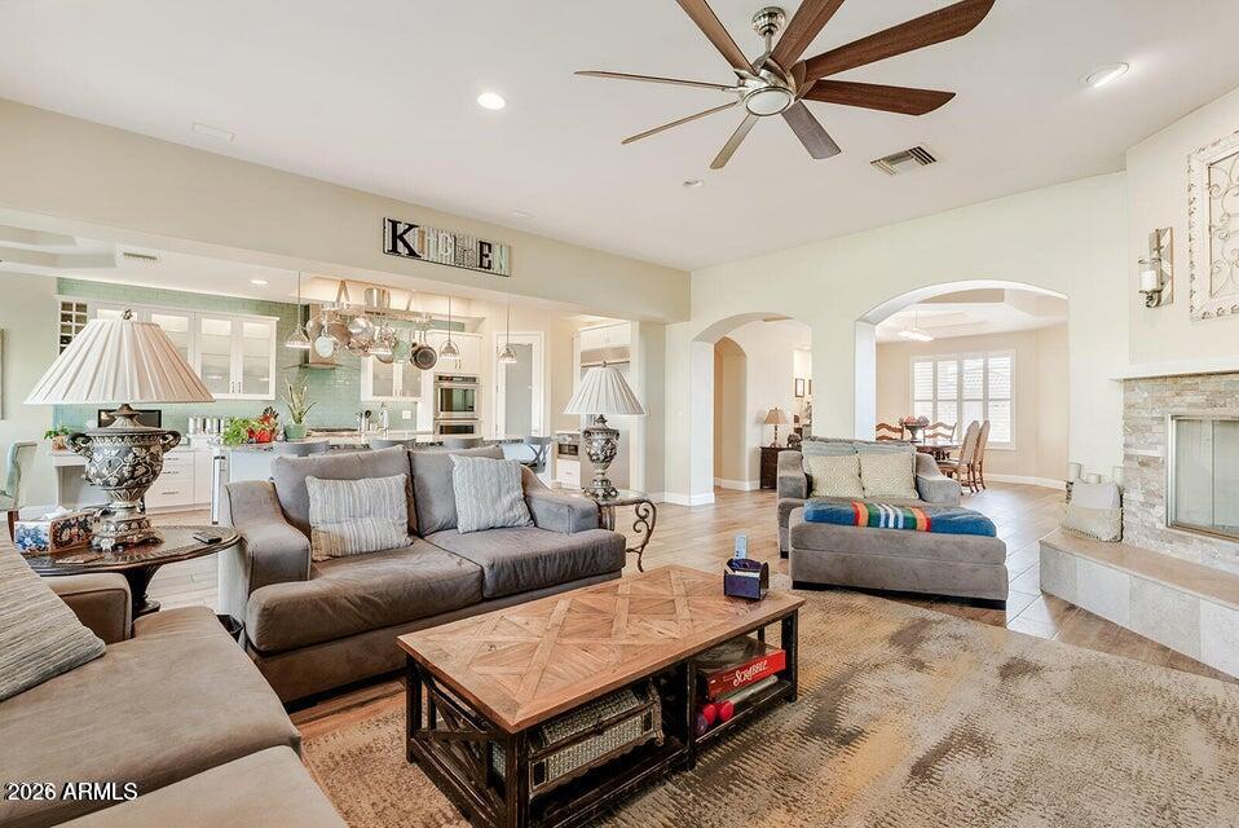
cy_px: 414
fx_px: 551
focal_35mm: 16
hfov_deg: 96.7
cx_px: 620
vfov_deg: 73.8
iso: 100
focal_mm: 16
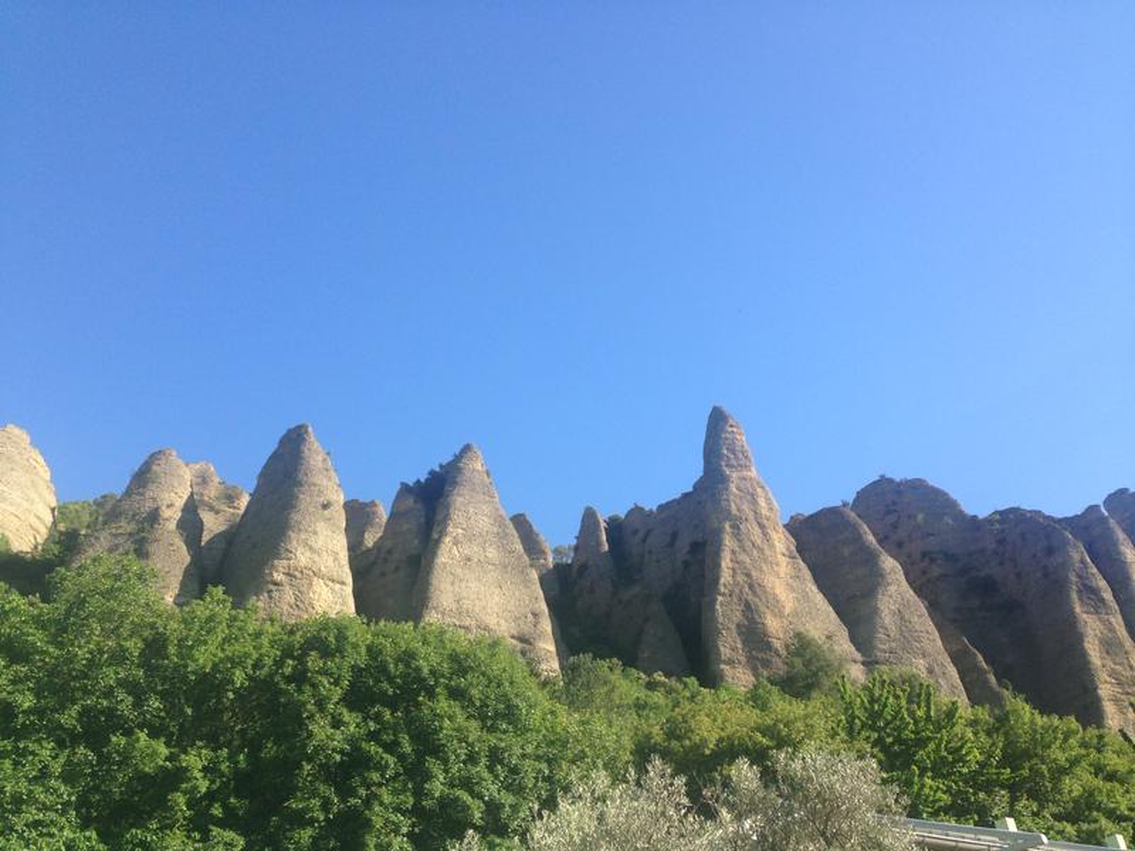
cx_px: 568
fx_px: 1082
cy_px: 426
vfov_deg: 42.9
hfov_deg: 55.4
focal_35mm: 33
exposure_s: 1/669
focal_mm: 4.12
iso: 50
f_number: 2.4
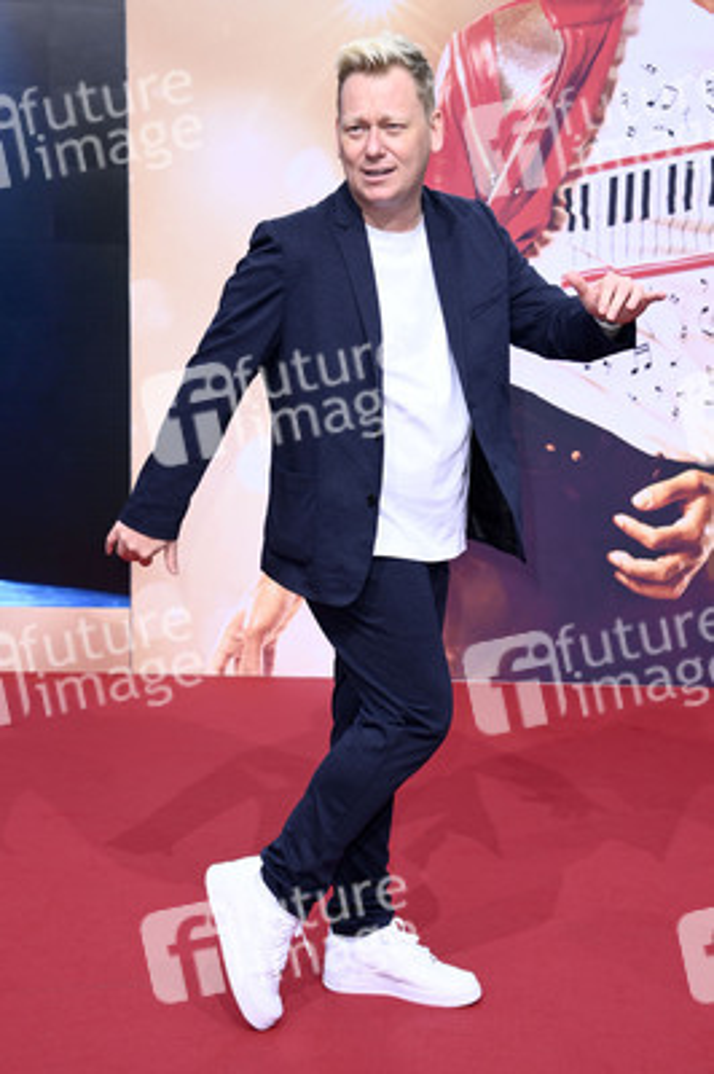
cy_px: 537
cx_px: 357
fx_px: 1937
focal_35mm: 65
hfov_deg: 20.9
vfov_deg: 31.0
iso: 400
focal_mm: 65
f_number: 5.6
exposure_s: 1/250
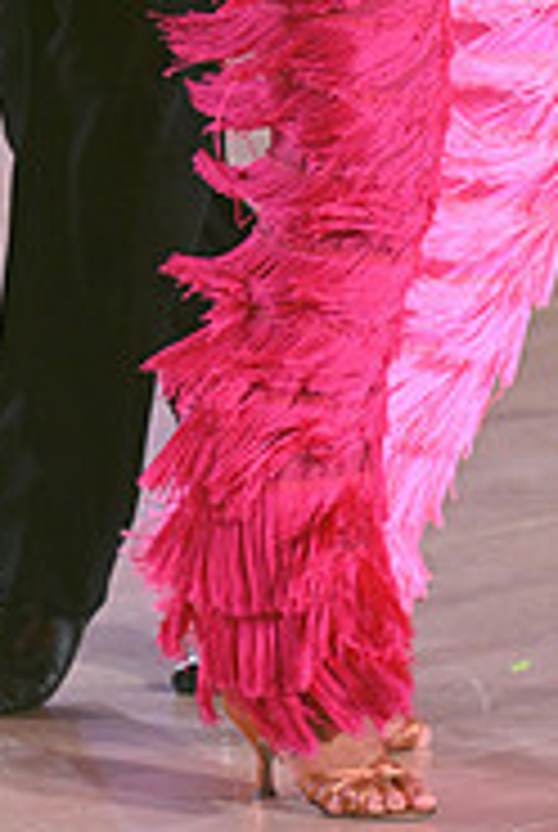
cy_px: -216
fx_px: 9056
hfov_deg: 3.5
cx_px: 232
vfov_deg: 5.2
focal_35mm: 391
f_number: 5.6
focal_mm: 125
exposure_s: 1/320
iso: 4000
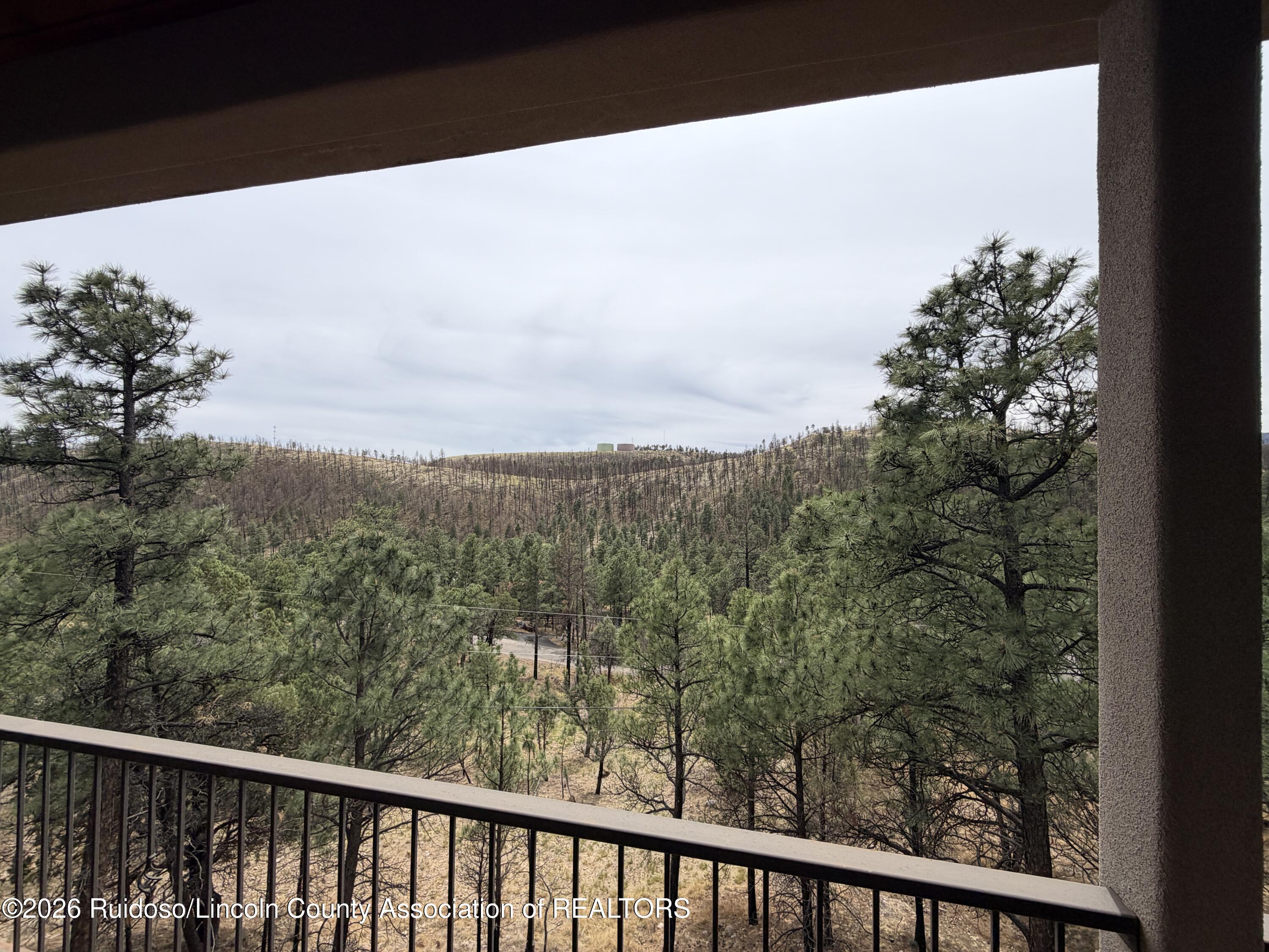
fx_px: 513
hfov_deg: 102.1
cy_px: 476
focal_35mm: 14
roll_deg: +0.0
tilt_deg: +0.1
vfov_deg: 85.7
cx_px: 634
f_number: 2.2
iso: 20
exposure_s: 1/1656
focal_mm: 2.22
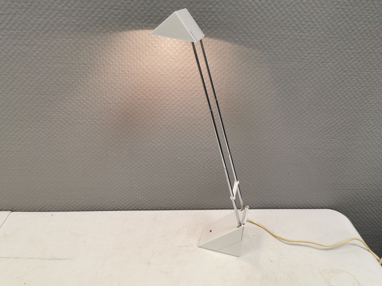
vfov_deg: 51.4
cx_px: 191
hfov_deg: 65.3
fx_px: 298
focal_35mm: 27
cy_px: 143
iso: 80
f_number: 1.6
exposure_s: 1/100
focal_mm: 5.56
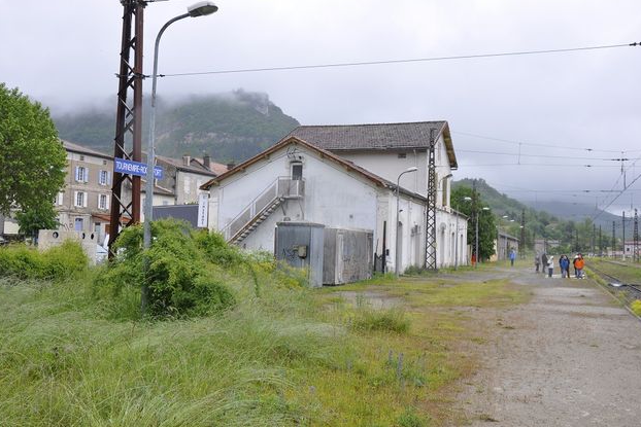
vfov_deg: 36.0
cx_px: 323
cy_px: 209
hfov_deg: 51.9
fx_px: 659
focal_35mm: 37
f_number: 9
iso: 200
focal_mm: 24
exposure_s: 1/320
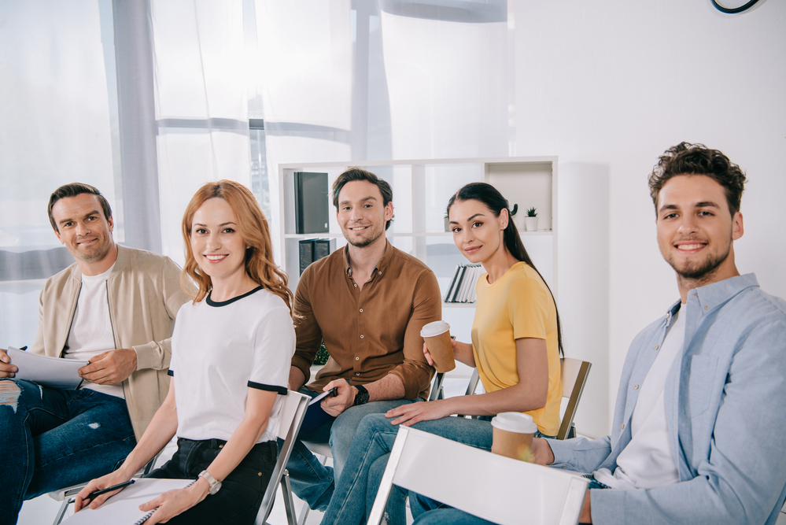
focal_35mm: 36
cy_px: 262
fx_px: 786
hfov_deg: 53.1
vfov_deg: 36.9
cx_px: 393
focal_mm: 36
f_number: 4
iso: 100
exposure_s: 1/160
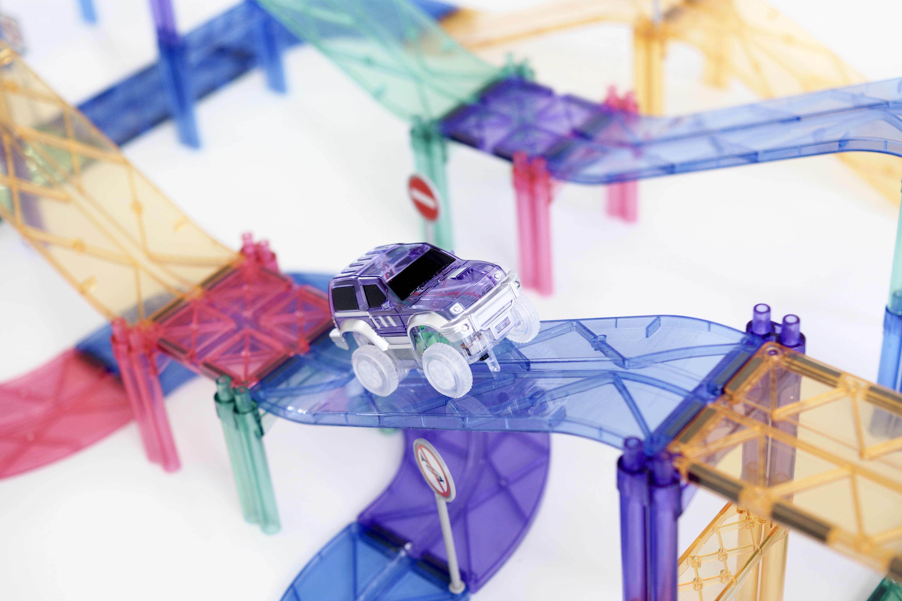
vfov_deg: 25.7
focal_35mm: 52
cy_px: 300
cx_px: 451
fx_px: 1315
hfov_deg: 37.9
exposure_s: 1/50
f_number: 2.8
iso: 200
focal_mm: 35
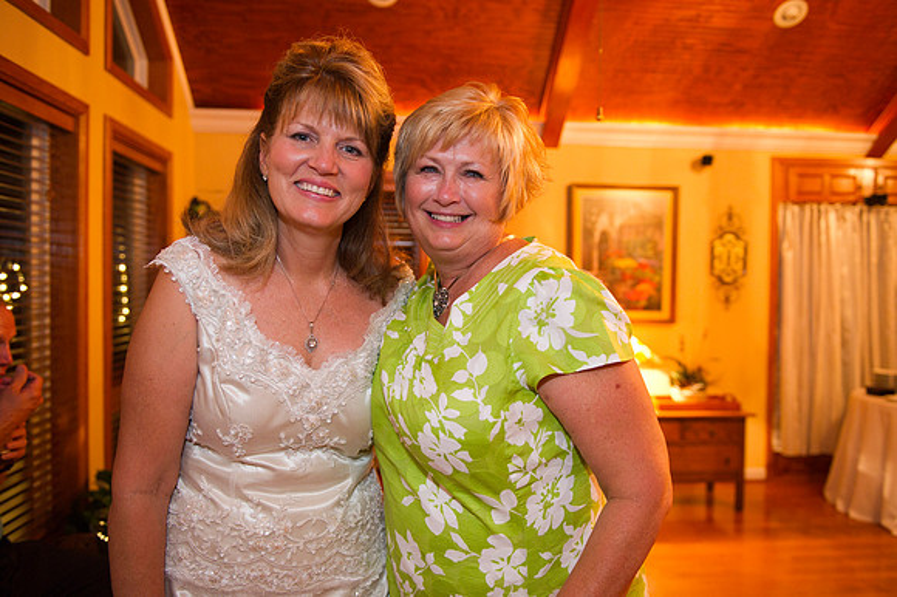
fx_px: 722
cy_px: 298
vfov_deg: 44.9
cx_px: 448
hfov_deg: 63.7
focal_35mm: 29
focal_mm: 29
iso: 2000
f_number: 2.8
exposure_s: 1/50
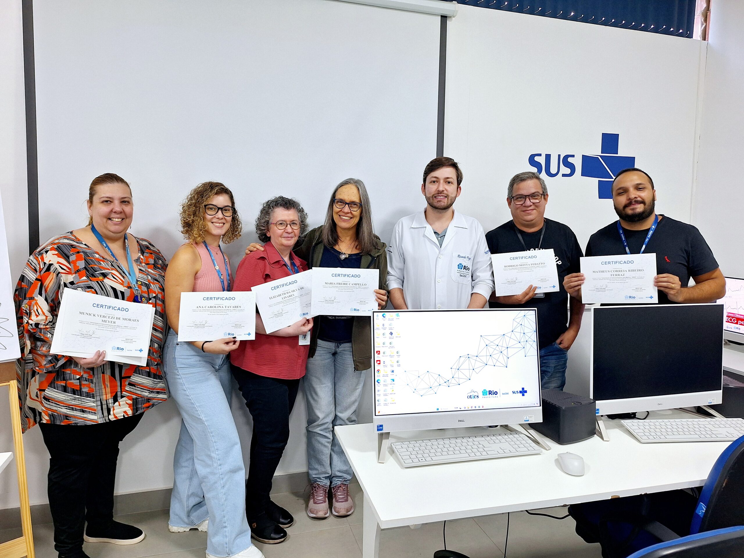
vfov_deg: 58.9
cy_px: 279
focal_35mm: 23
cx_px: 372
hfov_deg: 73.9
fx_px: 494
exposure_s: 1/40
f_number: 1.8
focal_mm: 5.54
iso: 64
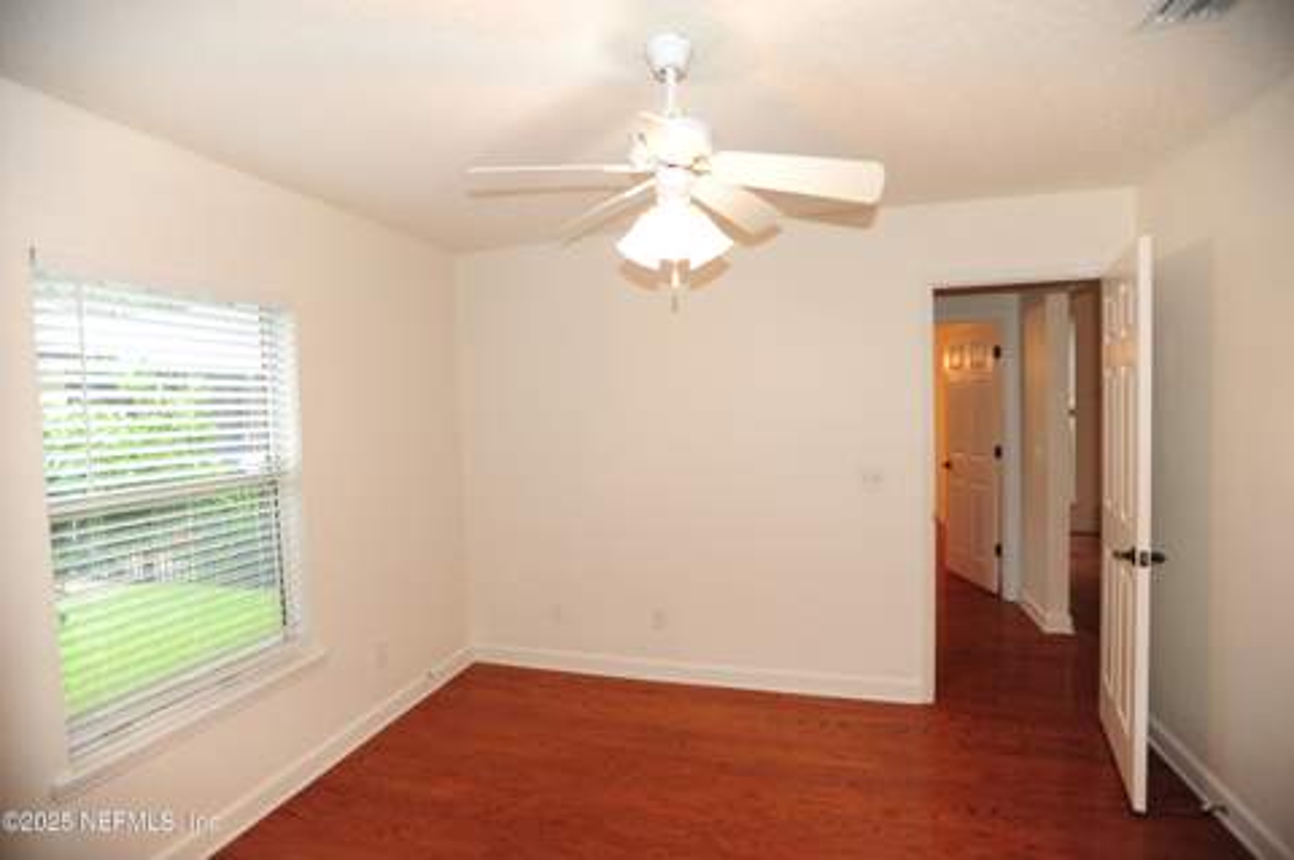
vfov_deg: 70.3
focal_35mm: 17
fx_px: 610
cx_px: 647
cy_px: 430
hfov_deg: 93.3
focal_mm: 17
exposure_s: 1/250
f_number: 3.5
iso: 1600
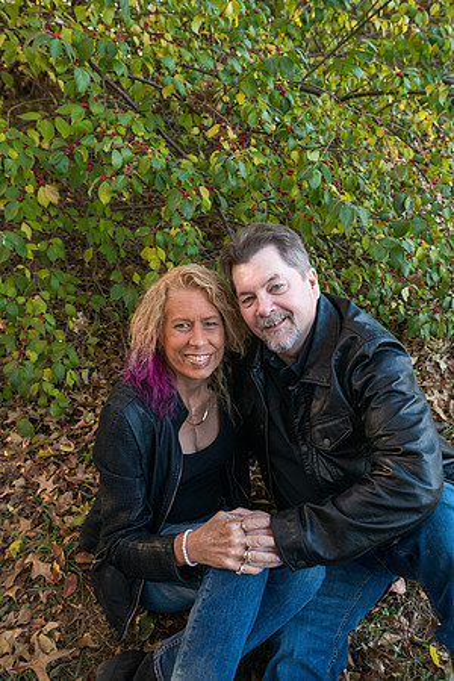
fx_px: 662
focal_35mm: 35
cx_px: 227
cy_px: 340
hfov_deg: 37.9
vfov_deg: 54.4
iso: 2000
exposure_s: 1/800
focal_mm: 35
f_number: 4.5
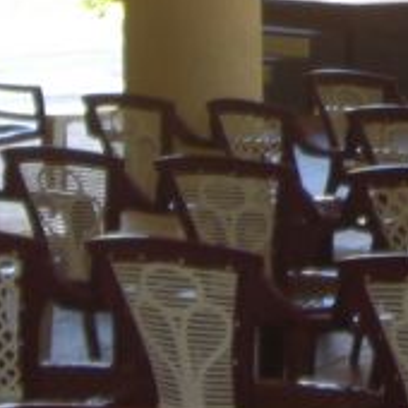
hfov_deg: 8.4
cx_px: 706
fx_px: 2694
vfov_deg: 8.4
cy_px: -288
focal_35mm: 202
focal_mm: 6.2
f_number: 2.7
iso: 64
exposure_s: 1/160
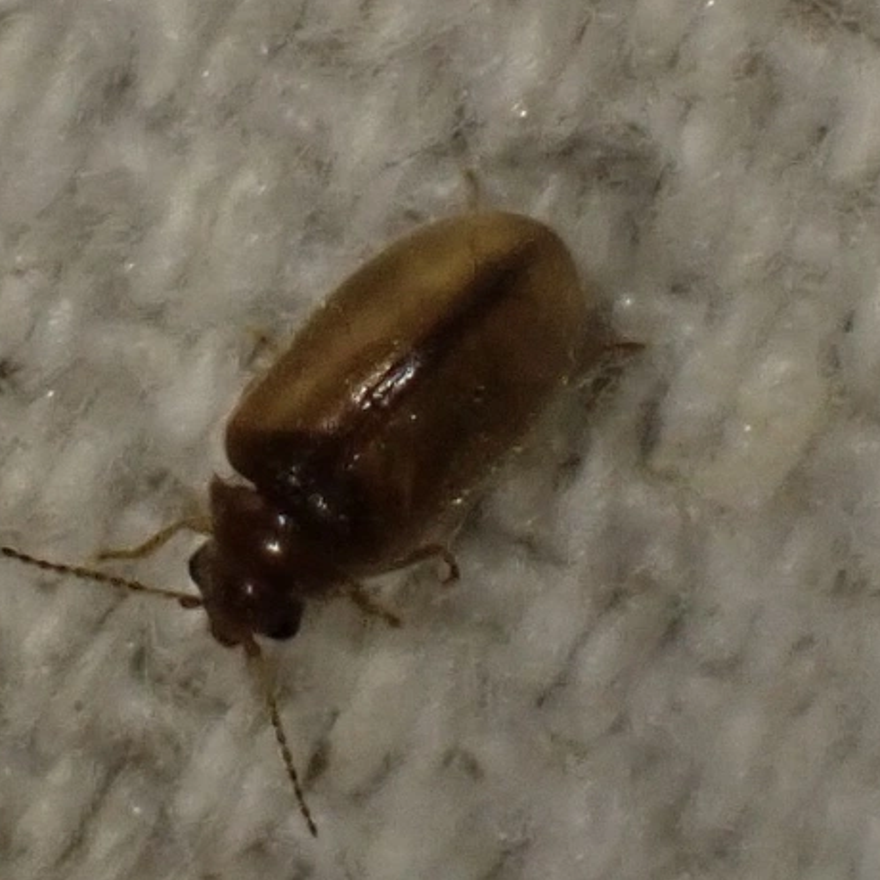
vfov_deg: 14.2
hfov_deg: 14.2
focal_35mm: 123
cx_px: 369
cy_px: 454
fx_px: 3538
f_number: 4.9
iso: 500
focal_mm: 18
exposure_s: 1/400
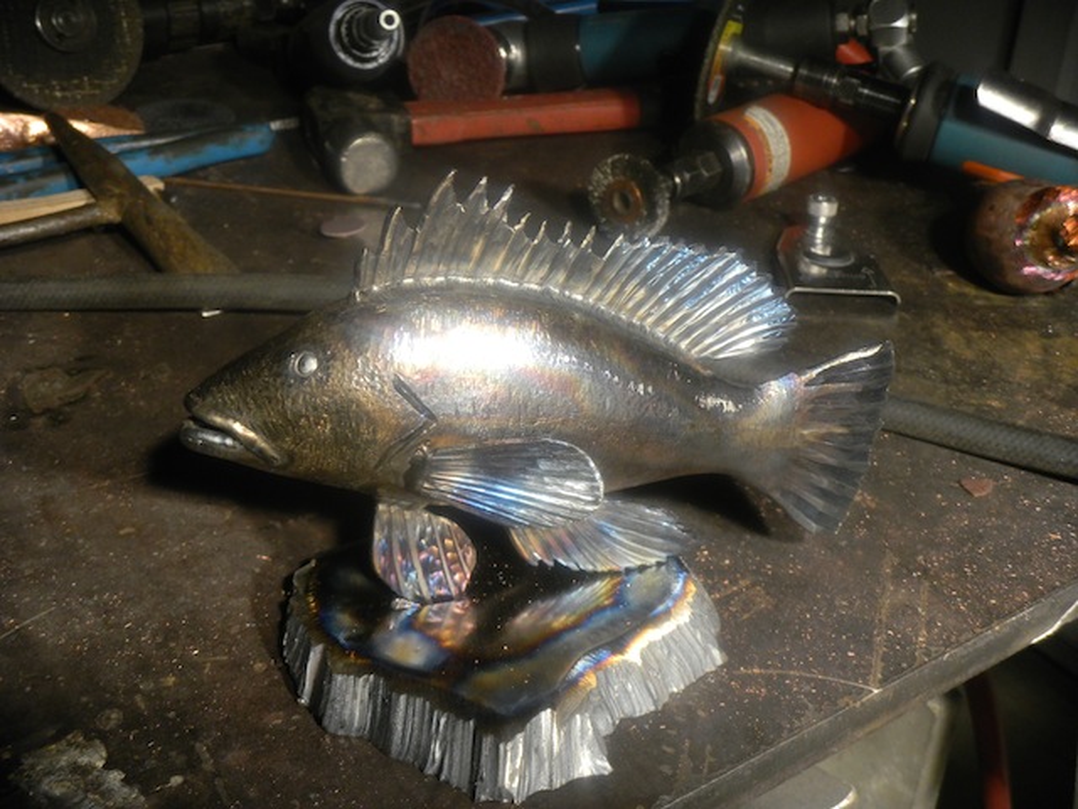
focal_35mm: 45
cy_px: 404
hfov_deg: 42.1
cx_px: 539
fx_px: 1401
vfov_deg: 32.2
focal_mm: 8.1
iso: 168
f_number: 3.7
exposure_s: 1/30
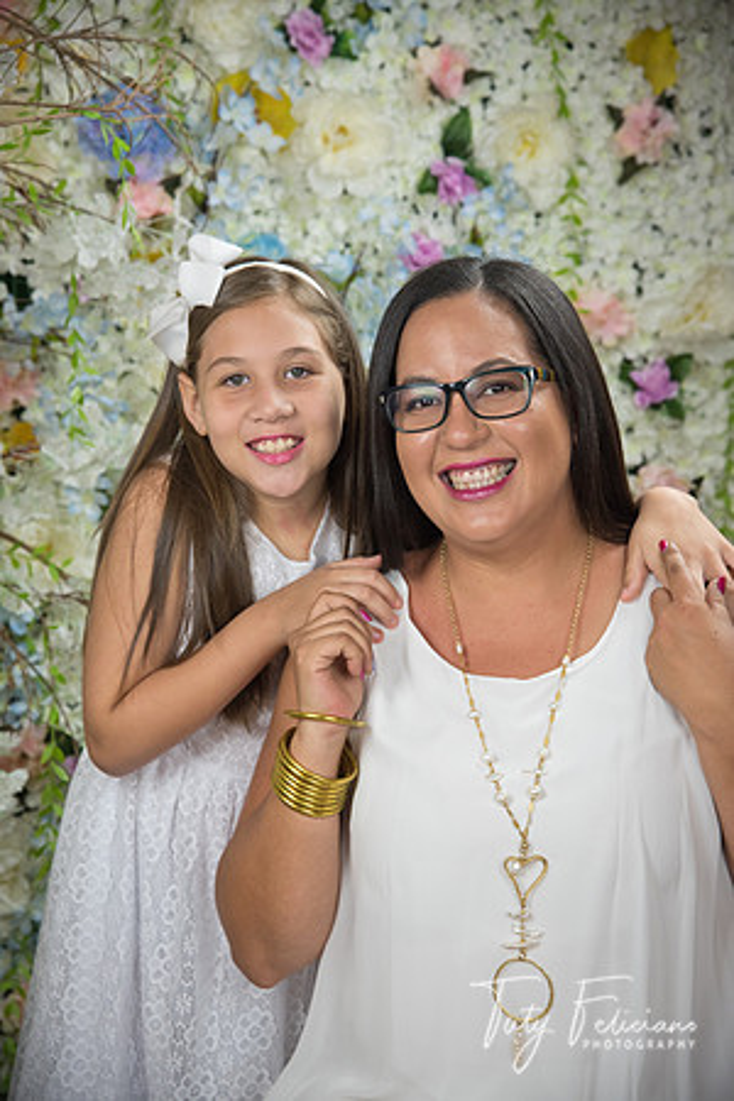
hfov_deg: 16.1
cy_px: 550
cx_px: 367
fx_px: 2599
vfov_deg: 23.9
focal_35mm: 85
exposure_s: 1/125
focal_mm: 85
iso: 1250
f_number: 5
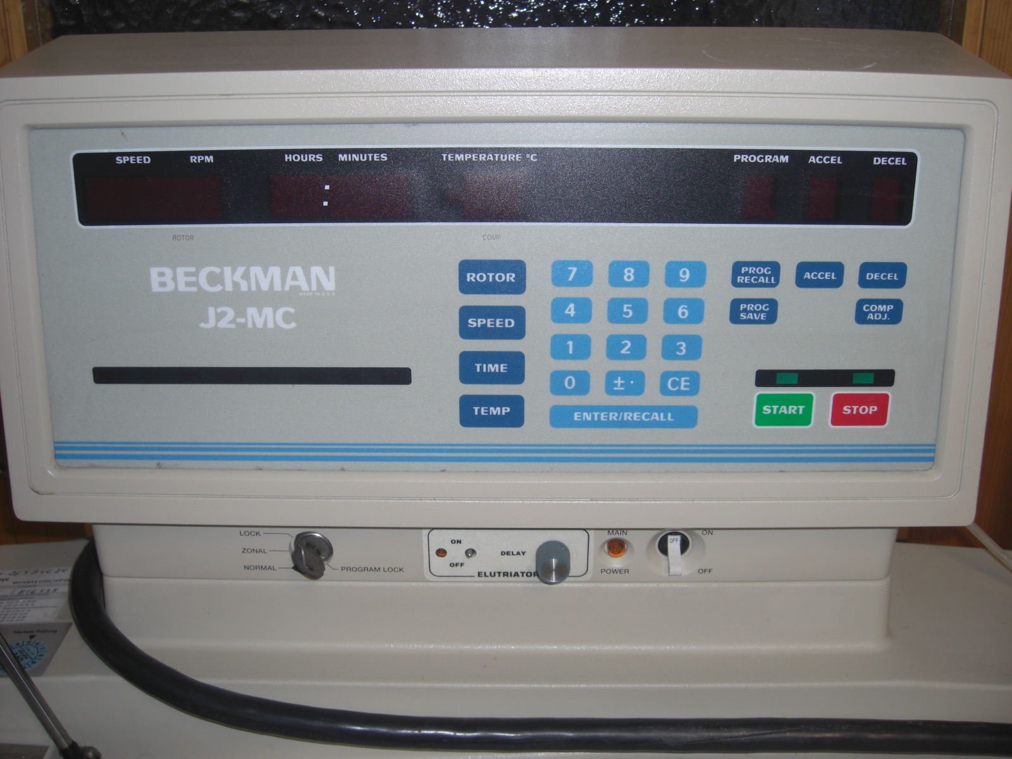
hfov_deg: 49.0
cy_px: 380
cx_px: 506
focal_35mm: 38
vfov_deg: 37.7
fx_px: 1111
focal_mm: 7.9
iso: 100
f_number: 2.8
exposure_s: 1/60
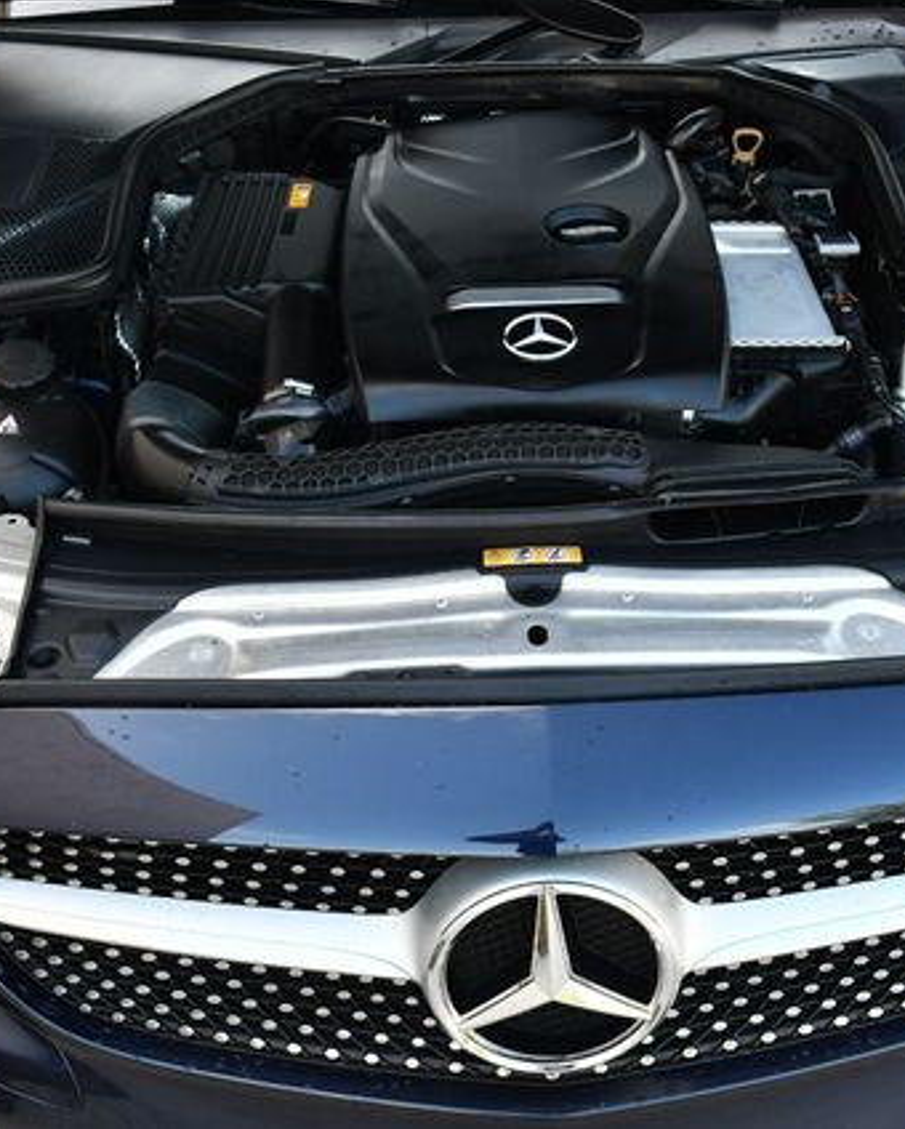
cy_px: 564
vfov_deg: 36.6
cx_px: 519
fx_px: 1705
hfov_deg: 29.7
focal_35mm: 51
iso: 400
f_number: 4.5
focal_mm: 18
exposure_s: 1/250
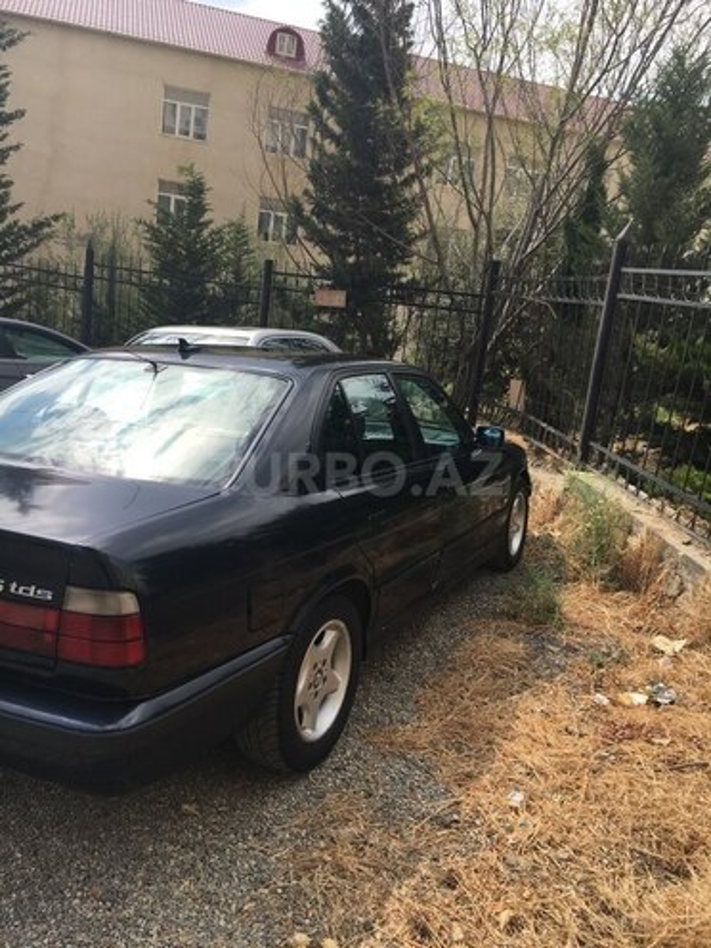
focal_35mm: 29
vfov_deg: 61.7
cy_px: 474
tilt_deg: -13.4
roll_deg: -7.8
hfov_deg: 48.2
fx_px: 794
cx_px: 356
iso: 25
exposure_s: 1/836
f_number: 2.2
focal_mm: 4.15
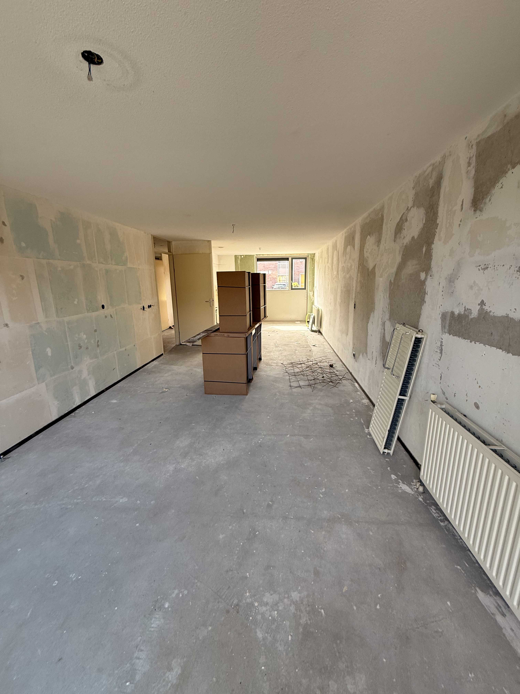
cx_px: 260
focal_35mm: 14
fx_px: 280
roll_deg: +0.2
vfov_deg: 102.1
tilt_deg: -12.1
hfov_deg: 85.7
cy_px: 347
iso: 64
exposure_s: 1/102
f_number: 2.2
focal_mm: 2.22
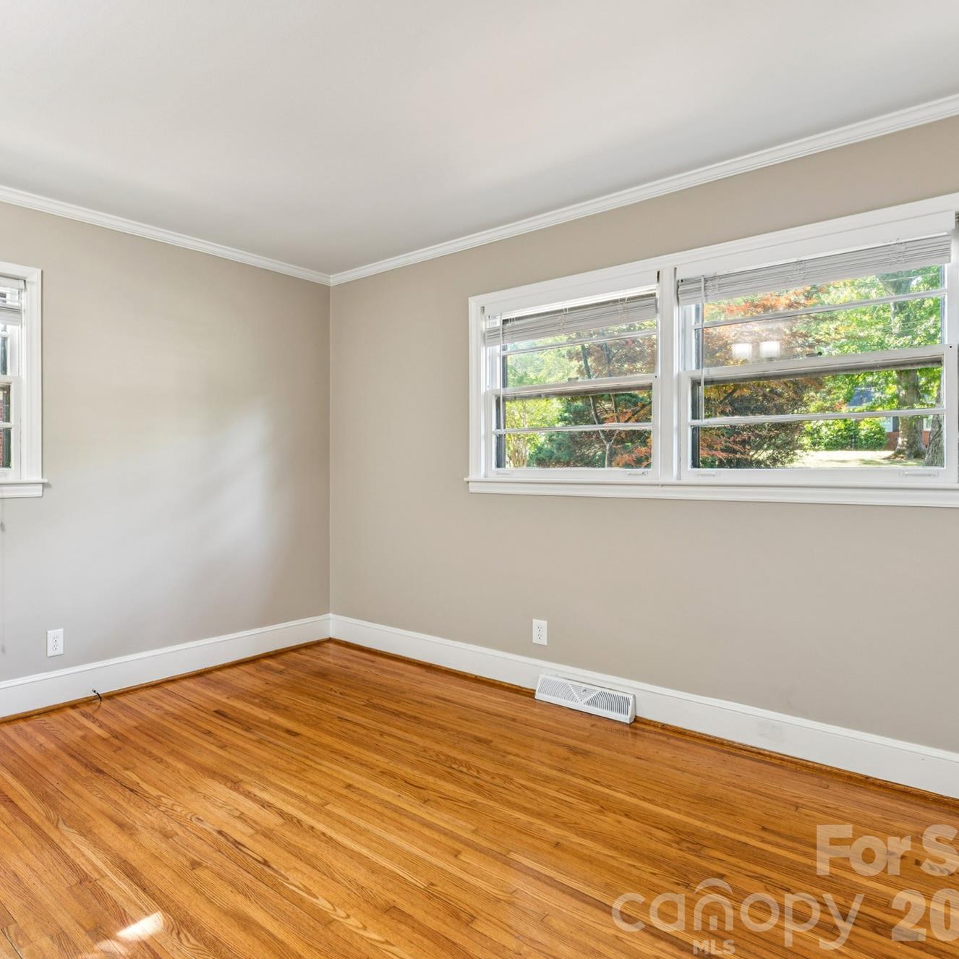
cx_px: 307
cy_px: 473
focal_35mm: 21
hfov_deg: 68.8
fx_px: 671
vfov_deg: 71.1
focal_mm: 16.3
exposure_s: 1
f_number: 11
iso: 100
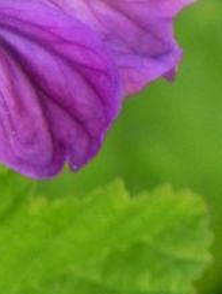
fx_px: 15070
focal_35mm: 1771
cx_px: -70
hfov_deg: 0.8
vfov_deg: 1.1
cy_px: -87
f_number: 5
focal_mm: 85.6
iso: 160
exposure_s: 1/60
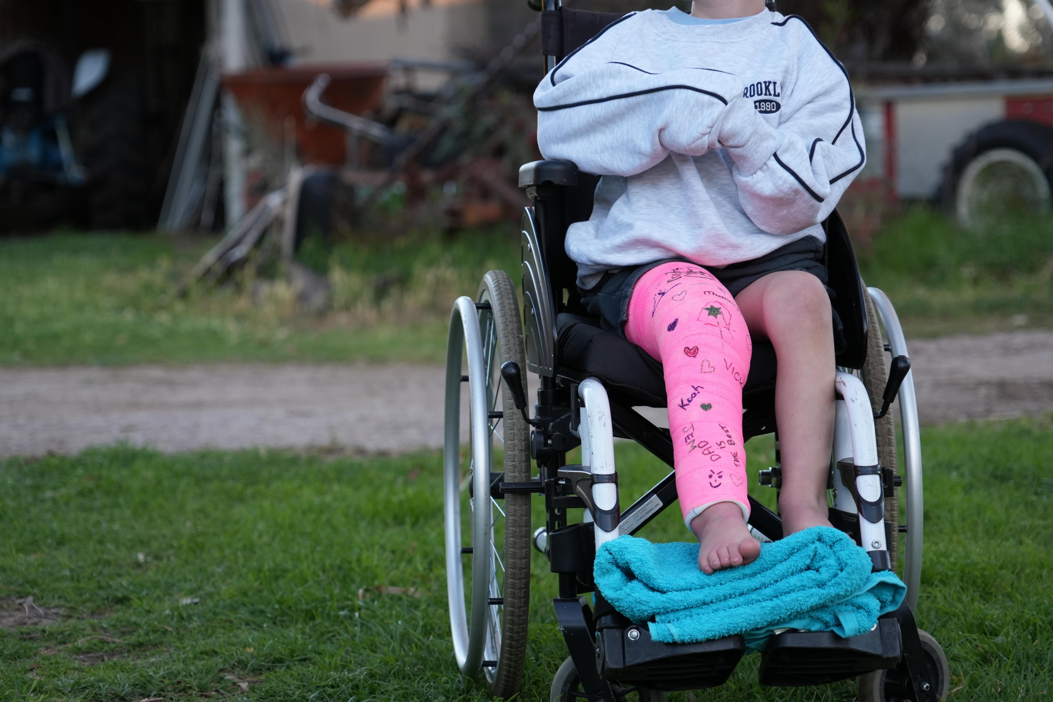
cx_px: 526
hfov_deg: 16.5
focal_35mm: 124
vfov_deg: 11.1
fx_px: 3627
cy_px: 351
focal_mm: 124
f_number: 6.3
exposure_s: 1/125
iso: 1000
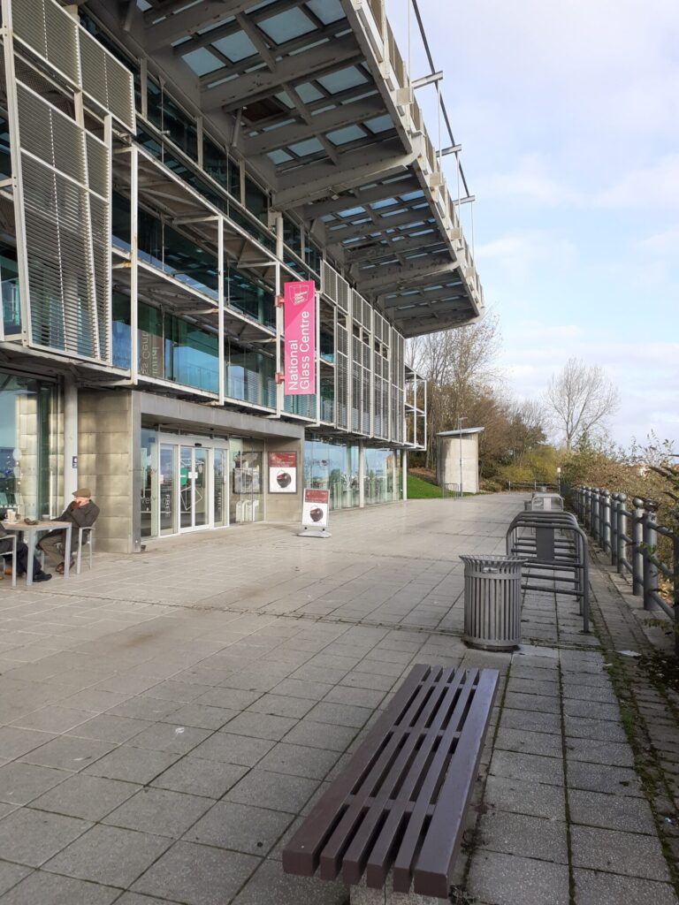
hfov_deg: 51.4
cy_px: 452
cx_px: 340
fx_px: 706
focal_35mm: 27
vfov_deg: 65.3
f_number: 1.9
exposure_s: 1/598
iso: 40
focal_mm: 3.6
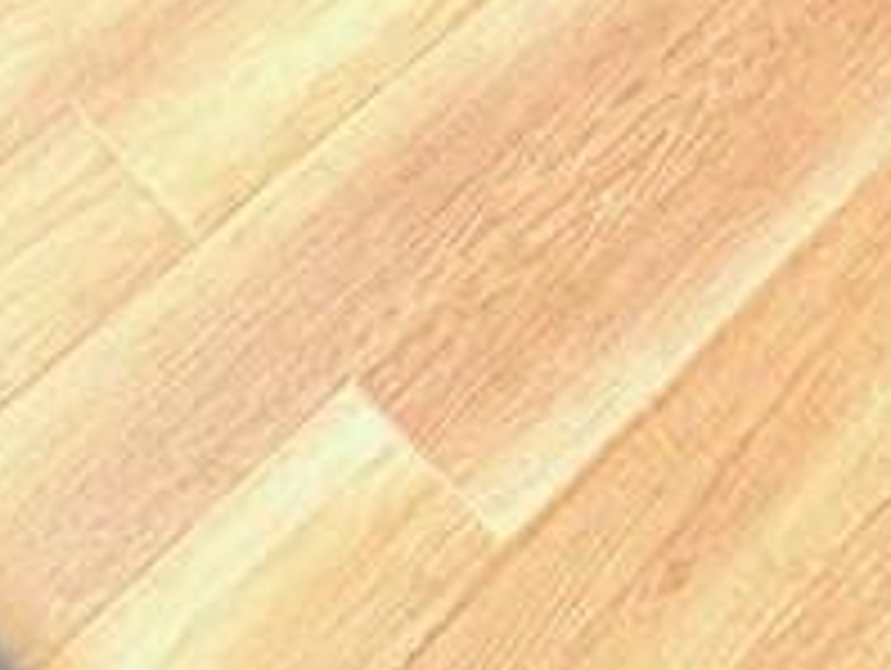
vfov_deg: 7.5
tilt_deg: -7.7
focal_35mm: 113
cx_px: 1454
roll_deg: +1.2
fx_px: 2912
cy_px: -2203
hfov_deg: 15.6
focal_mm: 2.22
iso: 125
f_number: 2.2
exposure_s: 1/123
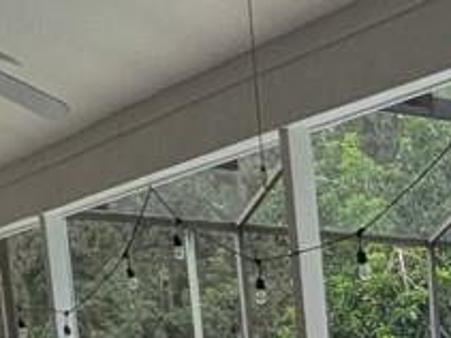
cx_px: 852
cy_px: 667
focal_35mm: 106
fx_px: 1380
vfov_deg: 12.4
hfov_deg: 15.5
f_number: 2.2
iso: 40
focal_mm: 1.83
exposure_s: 1/250
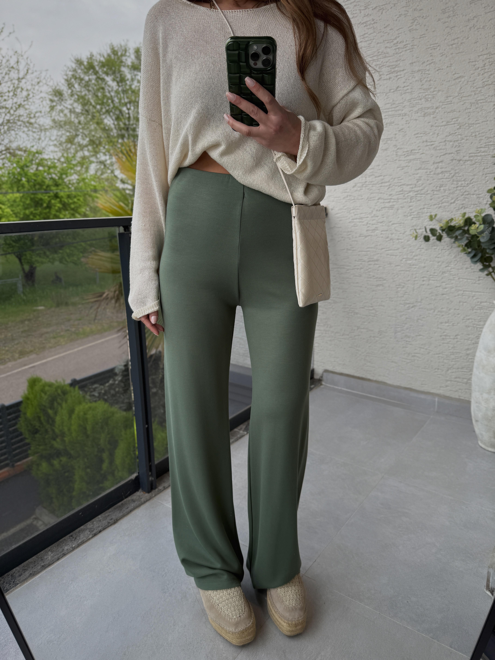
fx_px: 458
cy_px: 330
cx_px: 248
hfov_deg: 56.8
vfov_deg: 71.6
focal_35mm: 24
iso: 64
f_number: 1.78
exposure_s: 1/243
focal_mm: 6.76
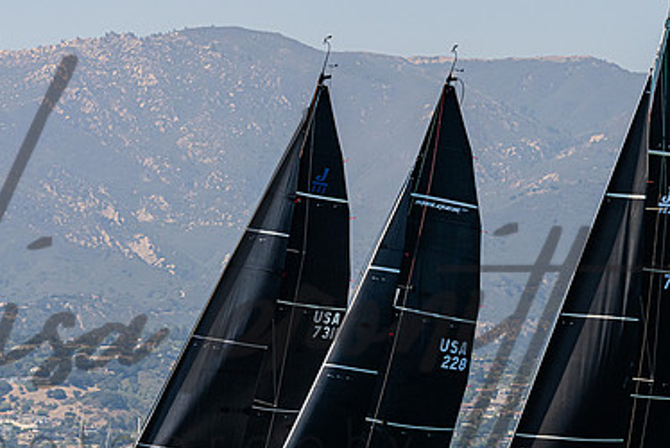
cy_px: 399
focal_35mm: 253
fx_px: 4712
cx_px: 368
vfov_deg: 5.4
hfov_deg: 8.1
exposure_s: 1/2000
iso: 500
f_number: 8
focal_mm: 130
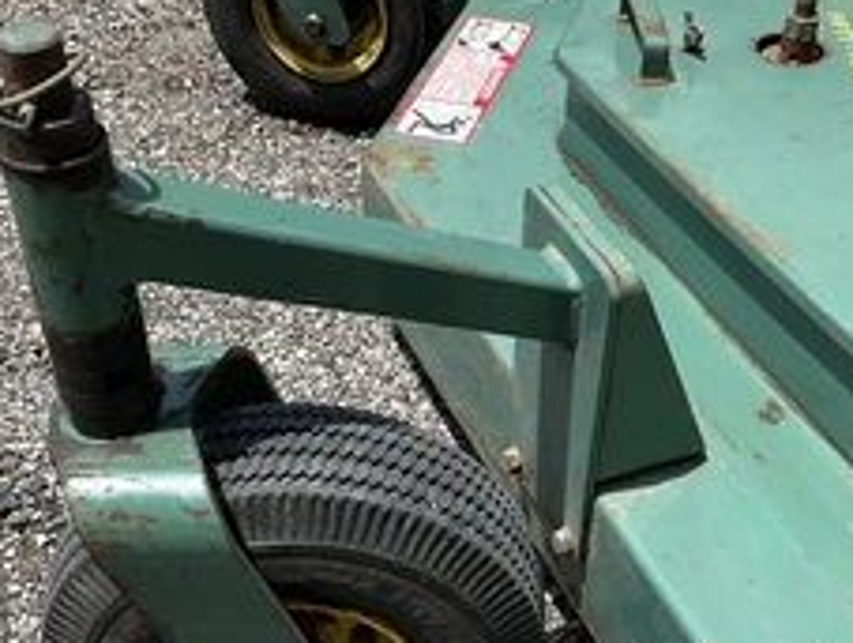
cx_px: 417
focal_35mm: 51
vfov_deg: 28.5
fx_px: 1259
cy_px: 421
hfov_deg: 37.4
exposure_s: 1/1626
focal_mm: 3
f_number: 1.8
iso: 25
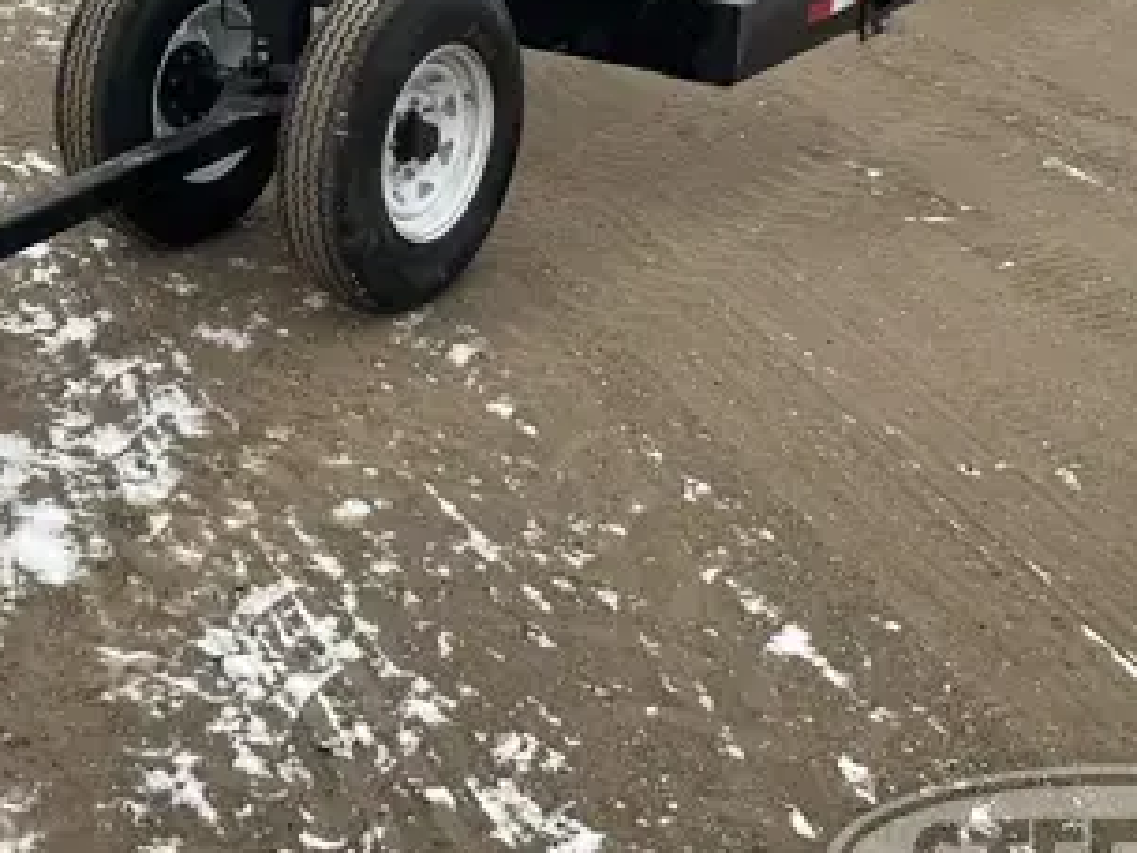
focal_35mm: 61
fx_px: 2004
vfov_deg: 23.5
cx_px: 288
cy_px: 123
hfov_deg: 31.1
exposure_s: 1/210
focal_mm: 3
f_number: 1.8
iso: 20
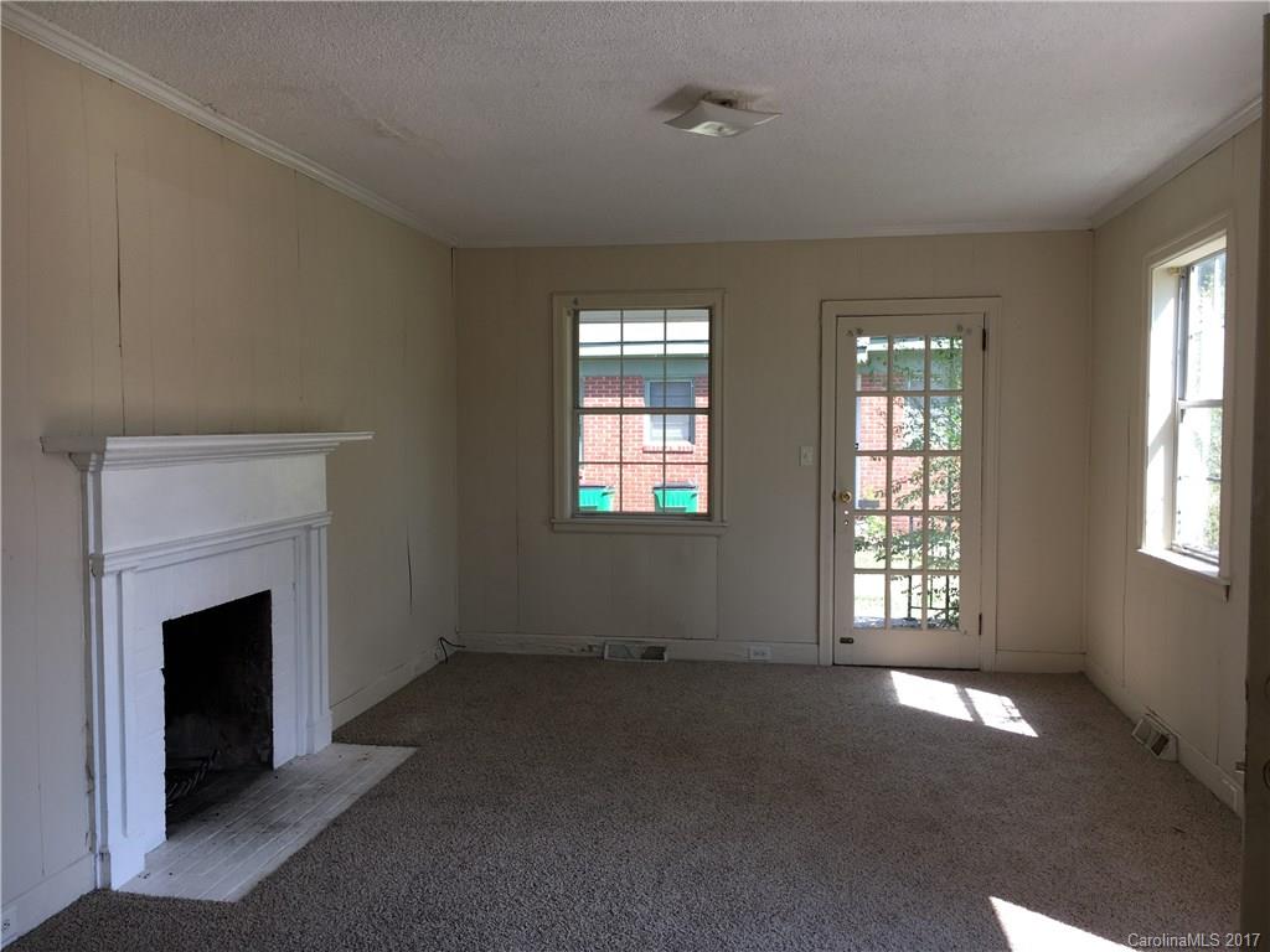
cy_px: 476
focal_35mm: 29
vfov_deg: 48.2
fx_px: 1064
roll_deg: -0.2
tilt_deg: -2.8
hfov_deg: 61.7
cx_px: 635
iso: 25
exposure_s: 1/120
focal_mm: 4.15
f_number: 2.2
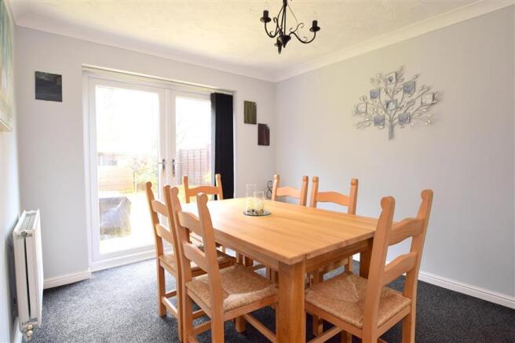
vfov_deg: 67.4
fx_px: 257
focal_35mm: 18
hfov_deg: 90.0
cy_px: 172
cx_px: 258
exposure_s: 1/5
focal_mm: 12
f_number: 8
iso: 400
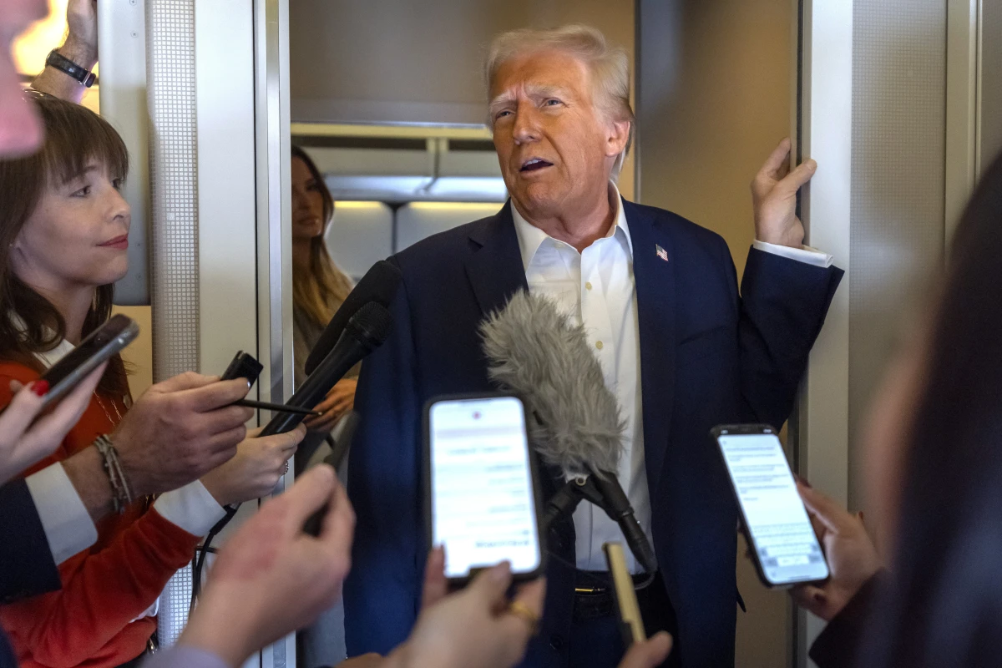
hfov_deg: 54.4
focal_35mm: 35
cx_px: 501
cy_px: 334
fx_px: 974
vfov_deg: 37.9
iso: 5000
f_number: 2.8
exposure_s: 1/400
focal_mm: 35
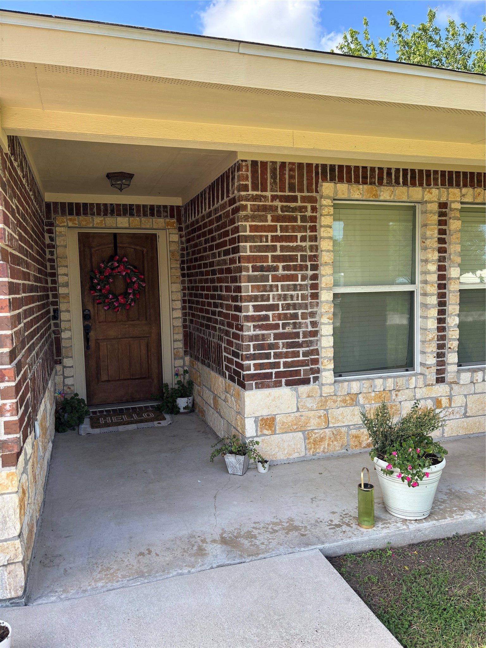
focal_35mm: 26
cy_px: 324
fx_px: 487
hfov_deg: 53.1
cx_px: 243
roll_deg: +0.7
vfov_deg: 67.3
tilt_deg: -4.6
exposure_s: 1/536
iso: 50
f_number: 1.6
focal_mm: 5.96
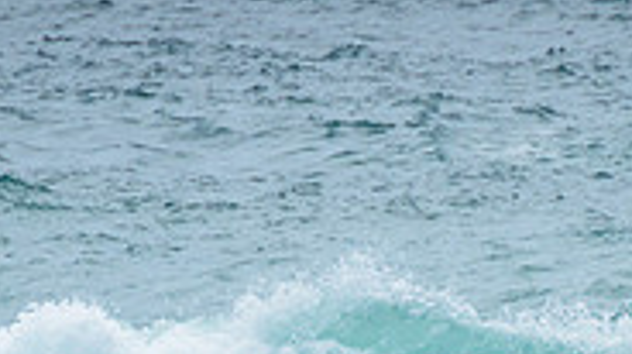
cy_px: 437
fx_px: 27100
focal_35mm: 1619
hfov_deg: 1.3
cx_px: 771
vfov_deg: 0.7
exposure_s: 1/1600
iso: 500
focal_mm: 400
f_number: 8
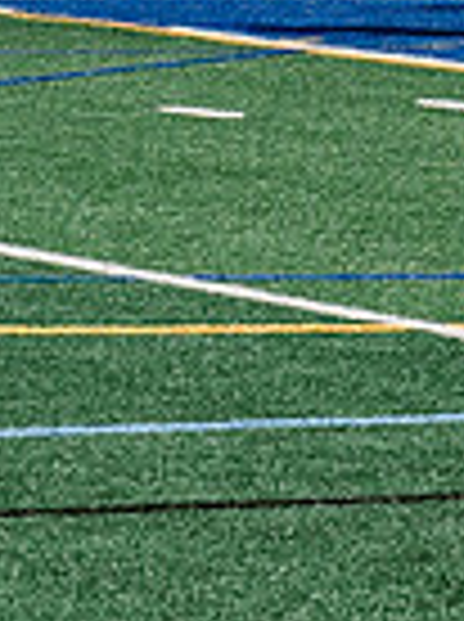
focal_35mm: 639
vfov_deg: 3.1
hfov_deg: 2.3
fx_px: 11456
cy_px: 92
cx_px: 1187
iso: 640
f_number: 5.6
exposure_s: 1/3200
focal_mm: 70
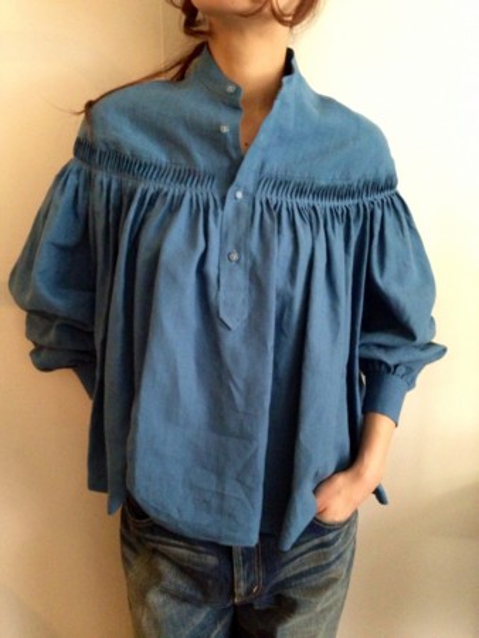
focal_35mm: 33
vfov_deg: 55.3
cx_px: 240
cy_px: 319
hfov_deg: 43.0
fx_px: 608
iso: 800
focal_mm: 4.12
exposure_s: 1/15
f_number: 2.4
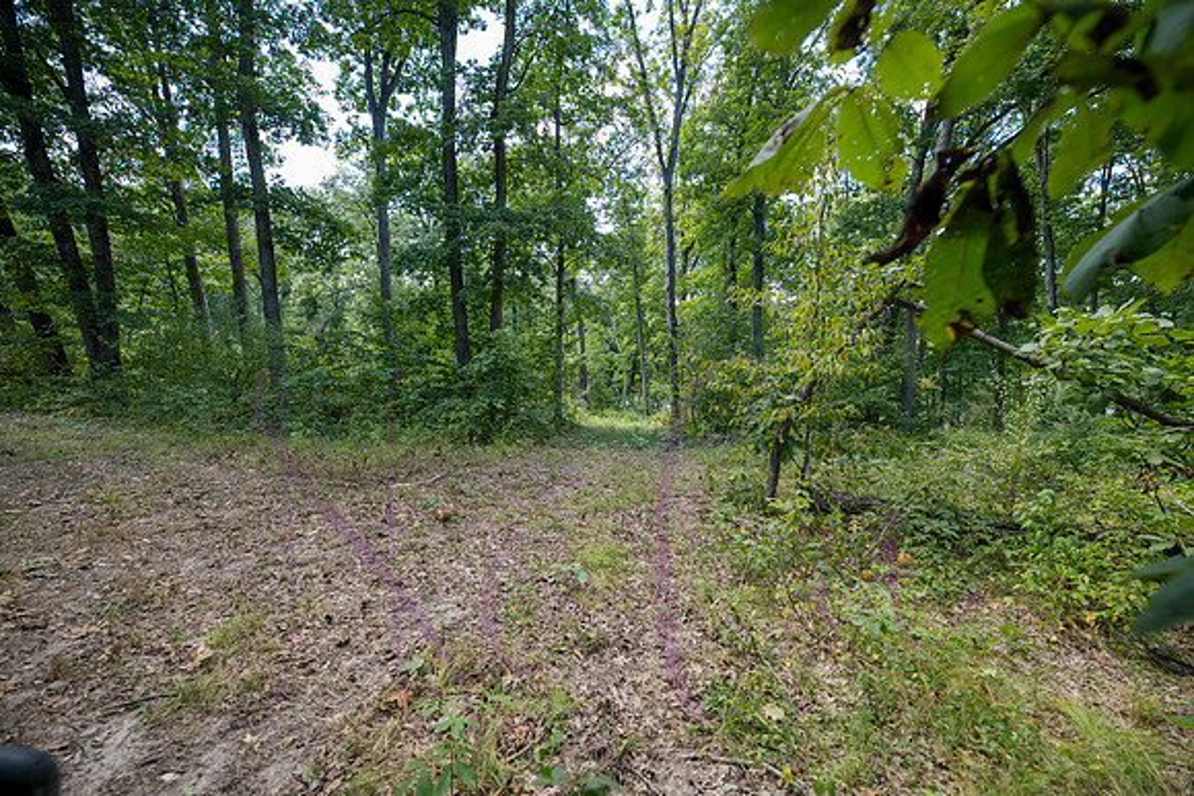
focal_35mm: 14
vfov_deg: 80.3
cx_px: 605
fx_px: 472
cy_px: 403
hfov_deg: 103.3
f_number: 3.2
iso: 320
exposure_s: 1/200
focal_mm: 14
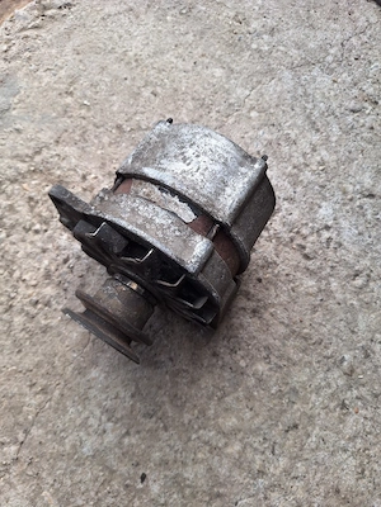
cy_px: 254
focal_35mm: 23
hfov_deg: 58.9
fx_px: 338
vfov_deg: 73.9
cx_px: 190
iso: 40
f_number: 1.8
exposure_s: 1/286
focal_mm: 5.54
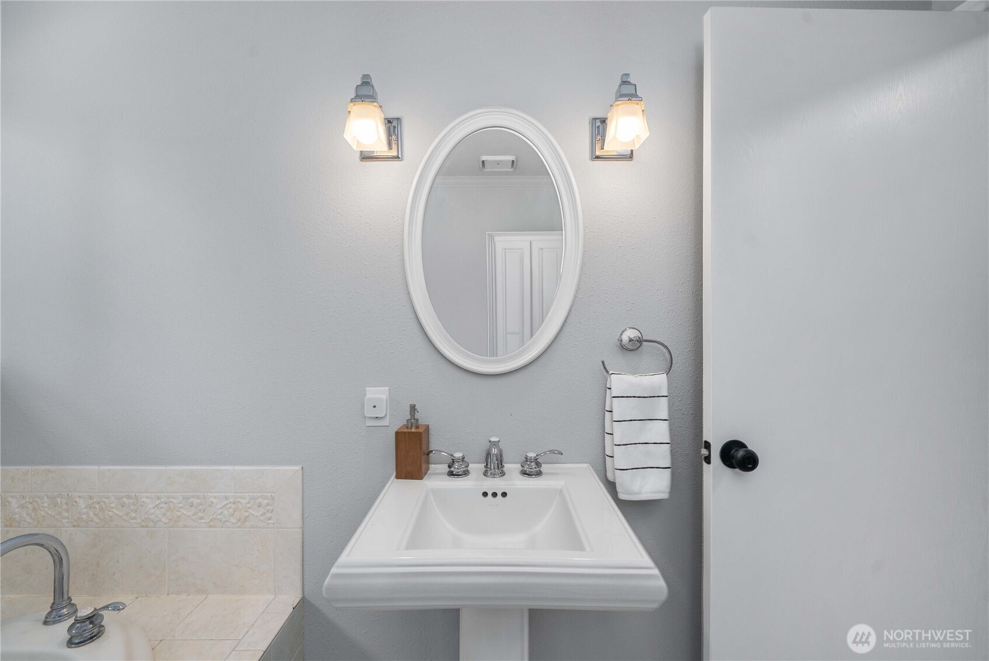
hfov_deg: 104.2
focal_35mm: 14
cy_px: 330
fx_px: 385
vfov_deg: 81.3
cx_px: 494
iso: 1000
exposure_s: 1/13
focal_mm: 14
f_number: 7.1
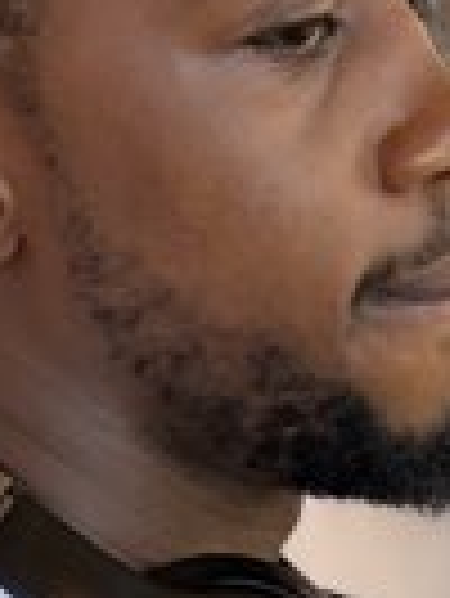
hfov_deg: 9.2
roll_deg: -0.8
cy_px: 1115
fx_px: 2700
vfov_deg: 11.6
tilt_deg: -25.4
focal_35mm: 156
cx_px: 729
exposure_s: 1/121
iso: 50
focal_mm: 5.7
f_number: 1.5
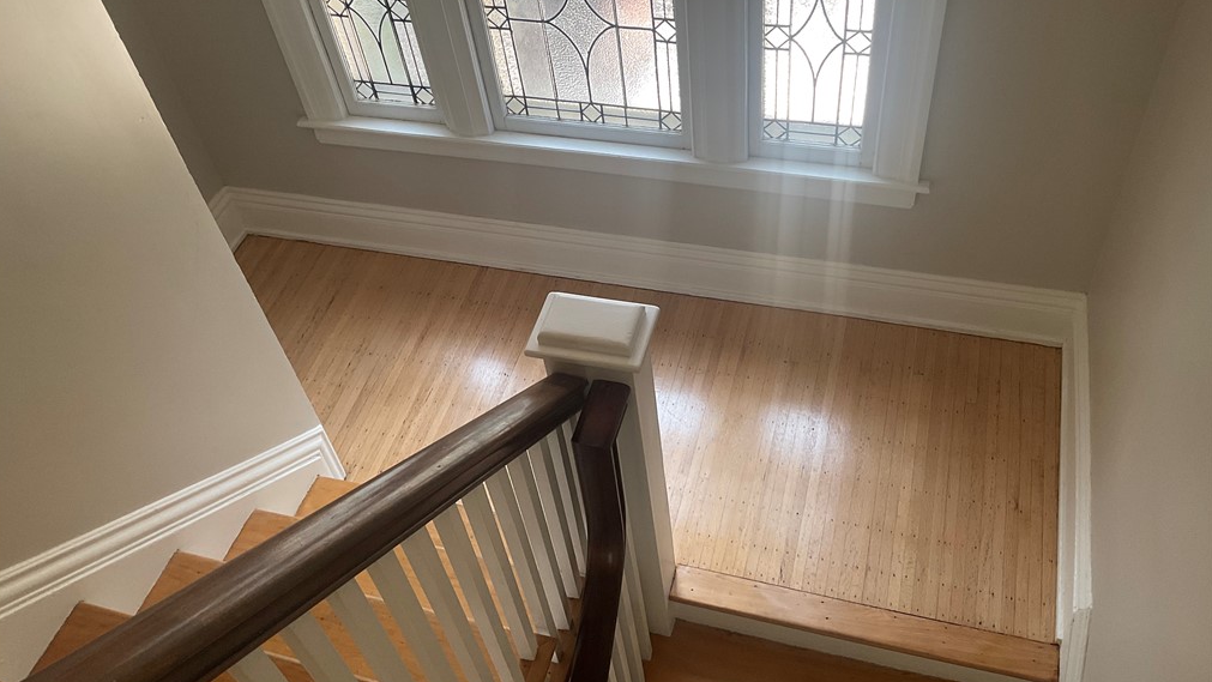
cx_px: 603
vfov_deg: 36.6
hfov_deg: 61.0
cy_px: 290
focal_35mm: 32
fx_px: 1029
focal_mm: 3
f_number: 1.8
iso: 40
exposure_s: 1/60
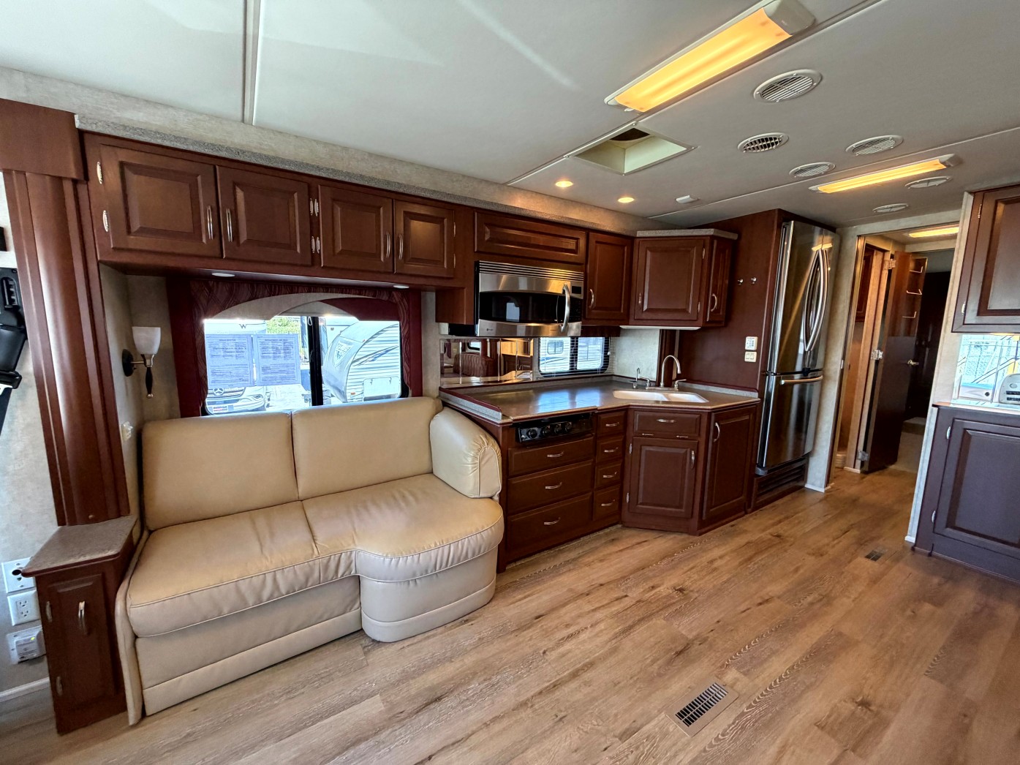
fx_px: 412
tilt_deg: -9.3
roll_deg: -1.4
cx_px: 510
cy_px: 382
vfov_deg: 85.7
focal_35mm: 14
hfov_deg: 102.1
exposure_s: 1/74
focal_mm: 2.22
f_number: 2.2
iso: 320
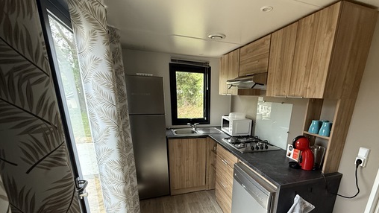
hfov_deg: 91.9
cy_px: 150
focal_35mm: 18
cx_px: 220
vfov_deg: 59.0
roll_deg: -0.8
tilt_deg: -17.8
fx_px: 181
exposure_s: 1/60
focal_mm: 2.22
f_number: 2.2
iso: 500
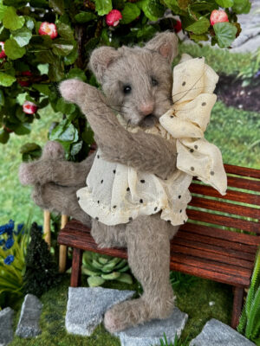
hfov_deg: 30.3
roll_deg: +0.0
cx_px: 130
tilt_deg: -20.5
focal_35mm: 48
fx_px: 481
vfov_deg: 39.7
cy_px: 173
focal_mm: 6.76
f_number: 1.78
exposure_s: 1/160
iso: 50
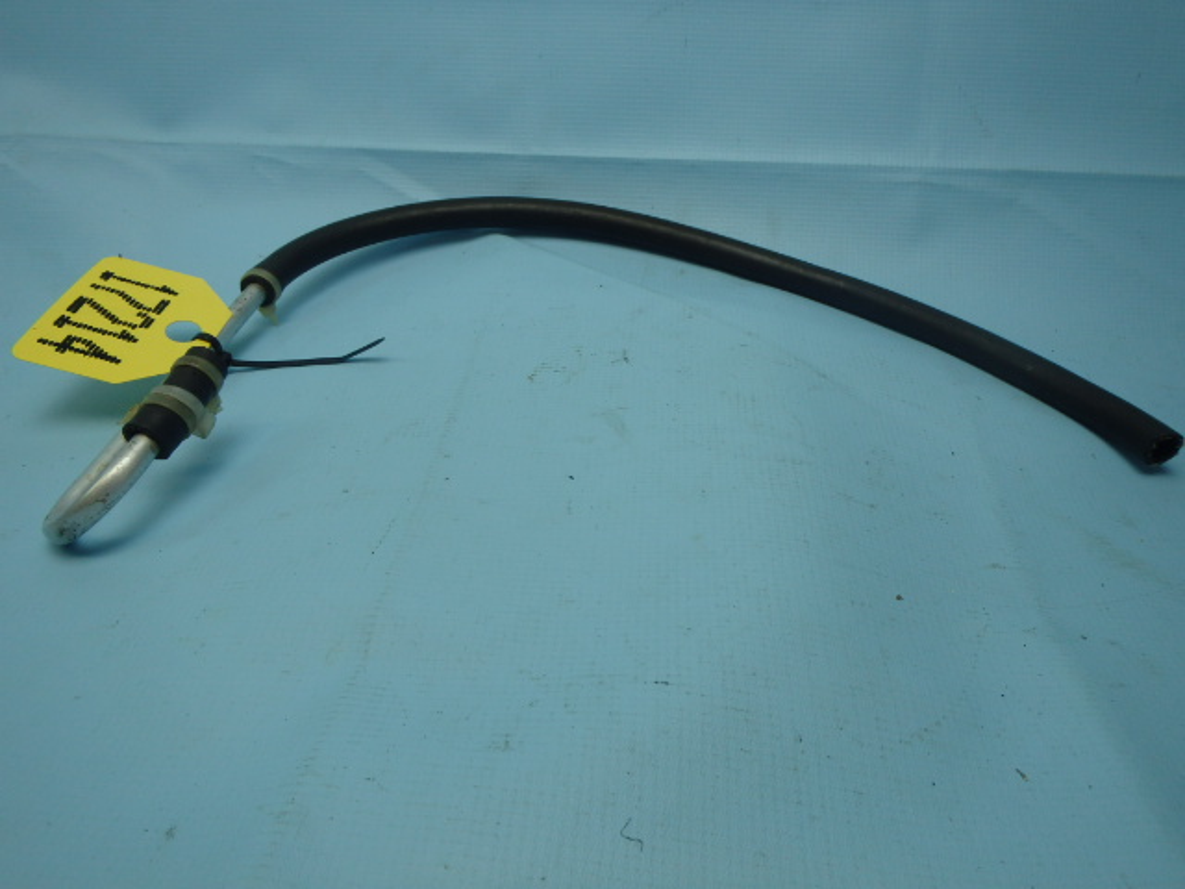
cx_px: 592
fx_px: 959
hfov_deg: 63.4
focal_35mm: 28
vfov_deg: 49.7
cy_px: 444
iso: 125
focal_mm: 5
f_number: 3.9
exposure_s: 1/60
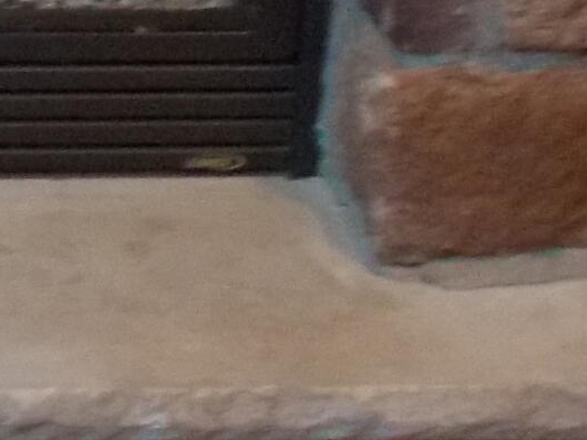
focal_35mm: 172
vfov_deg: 8.3
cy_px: -334
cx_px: -259
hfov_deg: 11.1
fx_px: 2916
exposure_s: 1/10
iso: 400
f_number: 3.4
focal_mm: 5.3
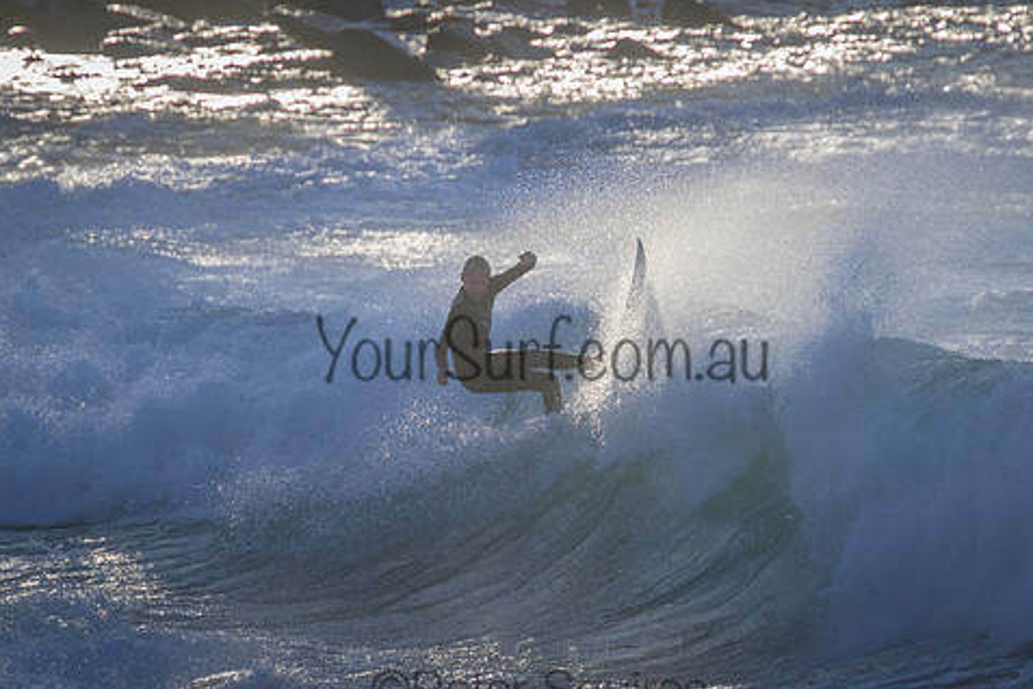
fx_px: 27918
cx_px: 539
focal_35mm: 973
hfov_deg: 2.1
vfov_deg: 1.4
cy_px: 330
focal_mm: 800
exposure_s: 1/1250
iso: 720
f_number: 11
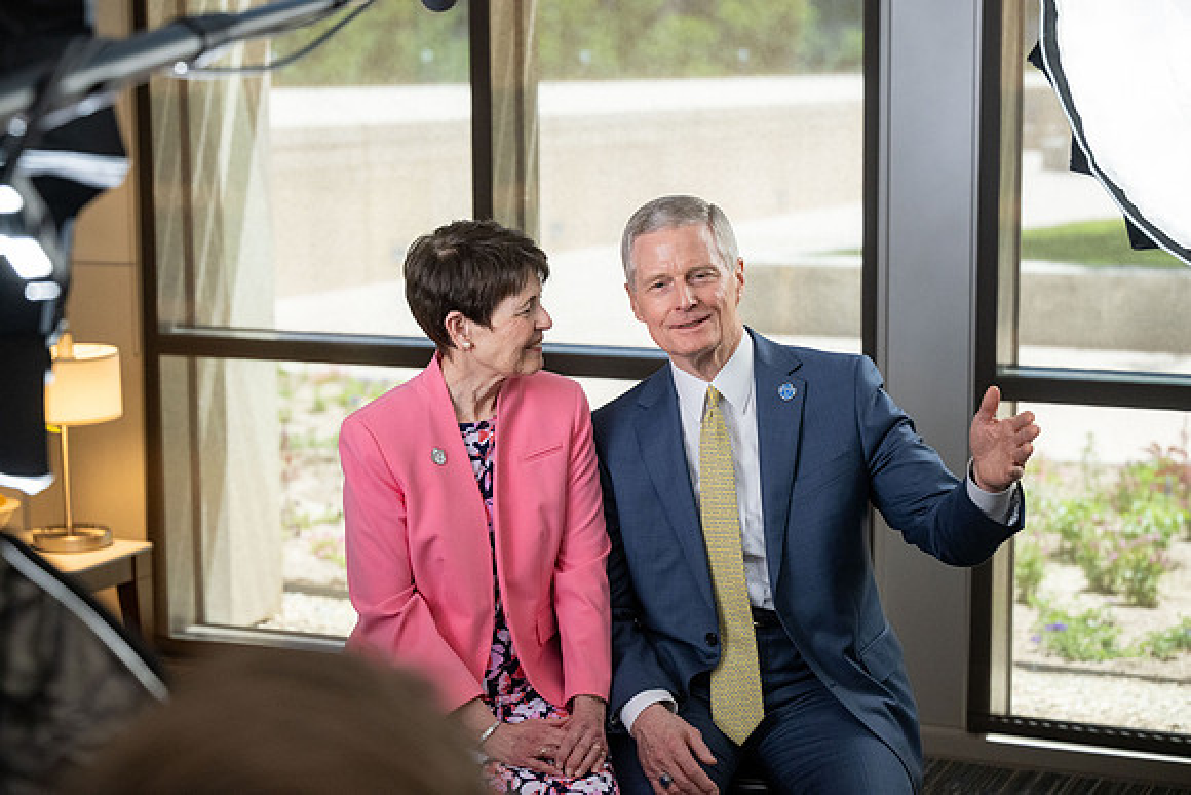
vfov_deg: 19.5
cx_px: 596
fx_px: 2316
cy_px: 398
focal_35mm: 70
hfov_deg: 28.8
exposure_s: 1/400
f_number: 4
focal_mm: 70
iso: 2000
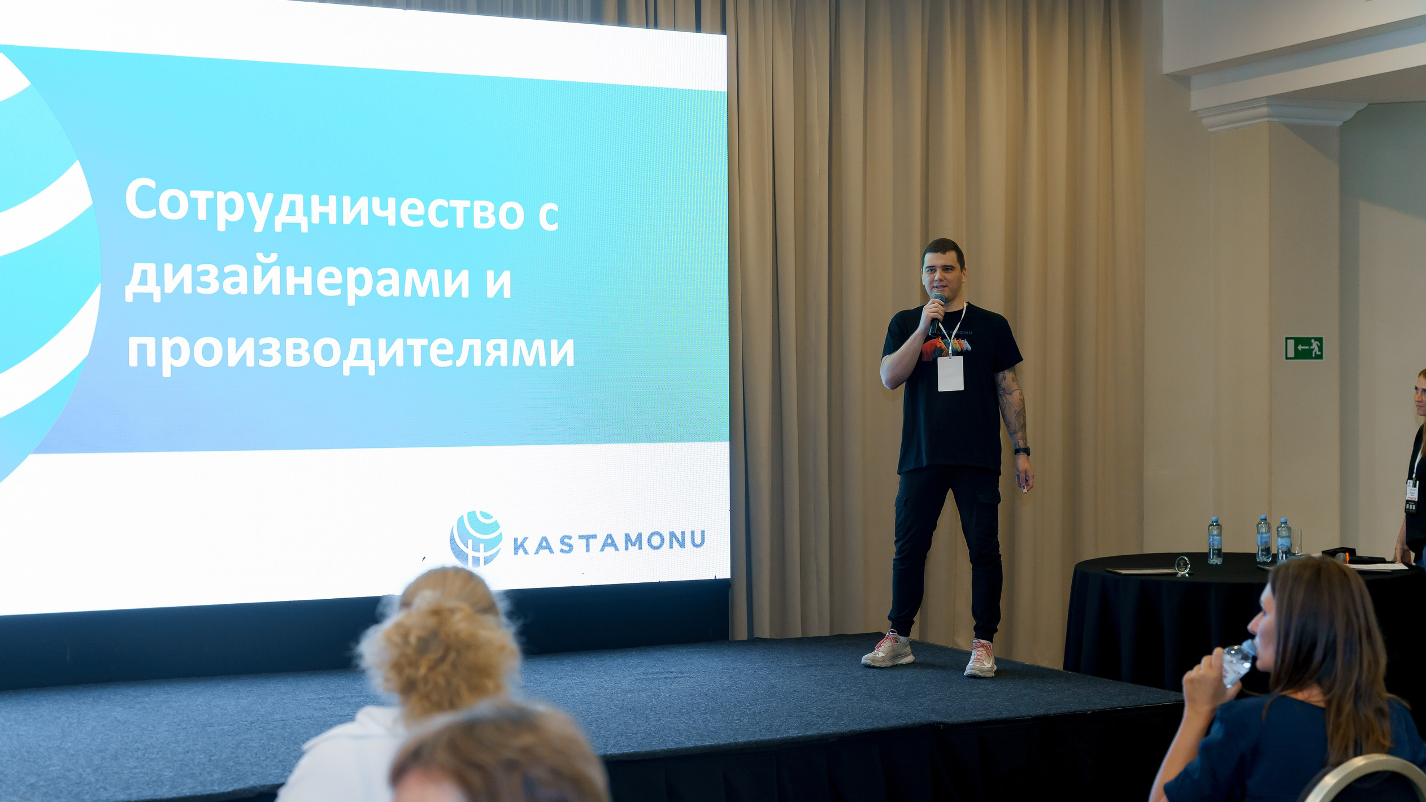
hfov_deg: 40.6
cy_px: 440
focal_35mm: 51
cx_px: 714
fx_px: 1928
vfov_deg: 23.5
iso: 1000
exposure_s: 1/125
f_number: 3.5
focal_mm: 48
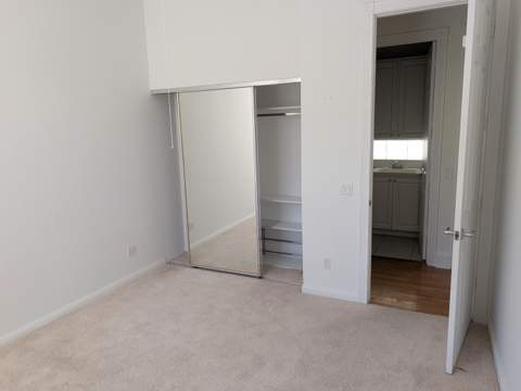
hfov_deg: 71.6
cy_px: 196
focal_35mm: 24
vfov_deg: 56.8
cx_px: 260
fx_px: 361
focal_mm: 6.9
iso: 123
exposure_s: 1/352
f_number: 1.68
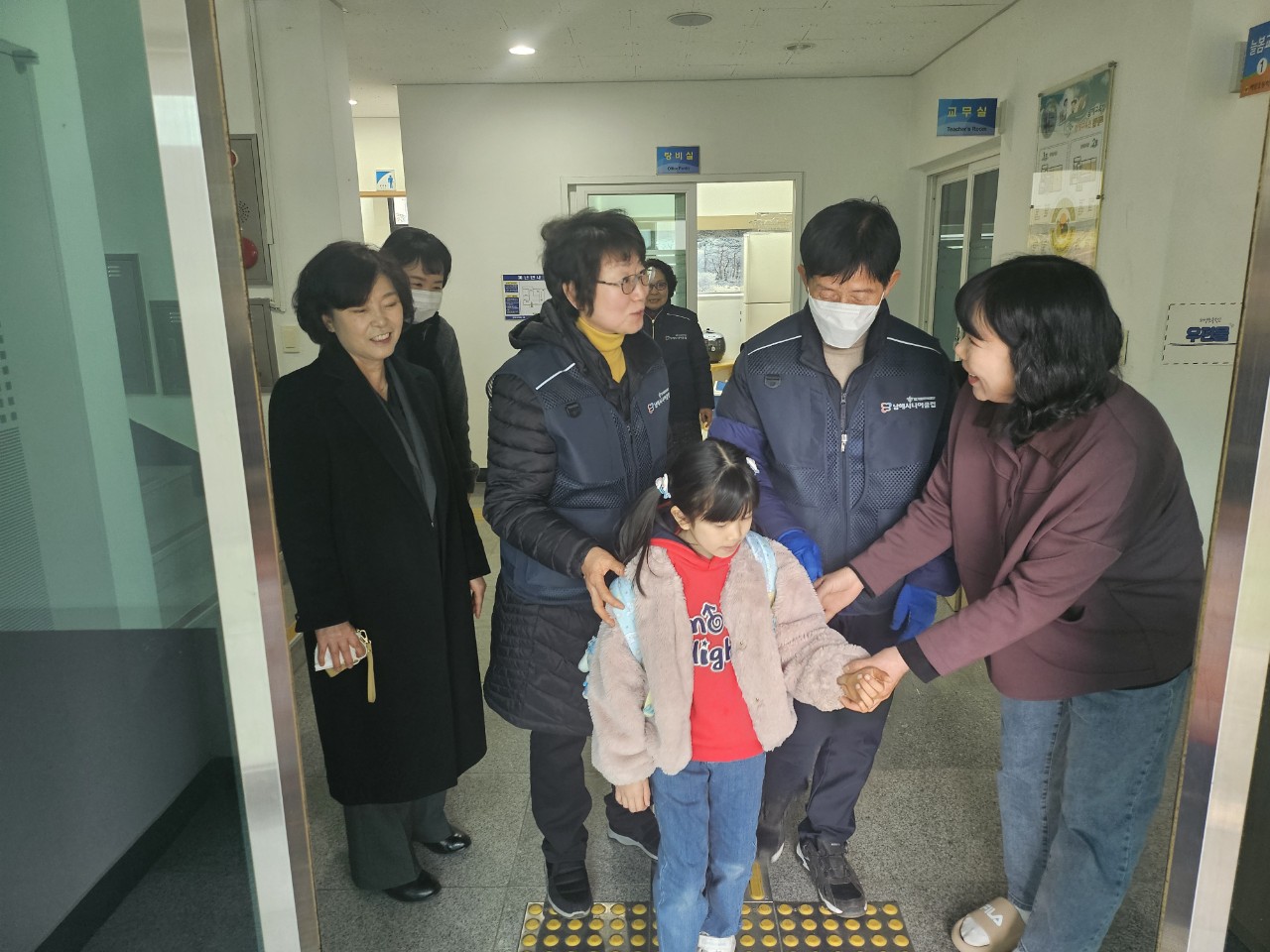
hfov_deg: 71.6
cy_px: 476
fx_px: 881
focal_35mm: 24
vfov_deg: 56.8
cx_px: 635
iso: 250
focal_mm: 5
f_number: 1.8
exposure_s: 1/60.2
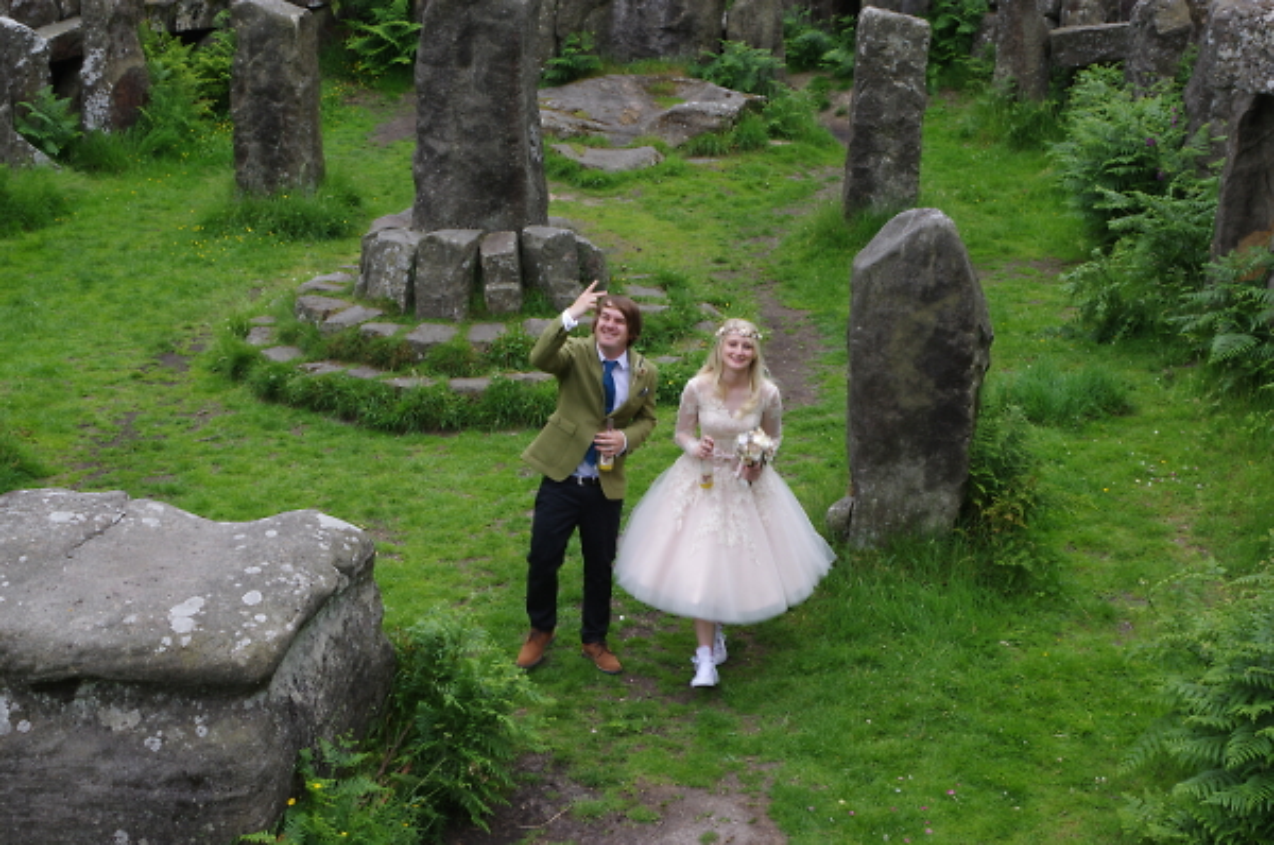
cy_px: 422
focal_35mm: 46
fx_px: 1625
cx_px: 637
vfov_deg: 29.1
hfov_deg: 42.8
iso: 200
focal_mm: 30.63
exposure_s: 1/60
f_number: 11
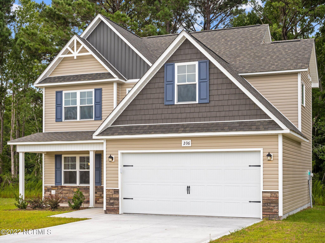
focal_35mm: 54
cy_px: 122
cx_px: 162
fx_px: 507
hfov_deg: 35.5
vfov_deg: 27.0
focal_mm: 27
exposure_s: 1/500
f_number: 4
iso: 200
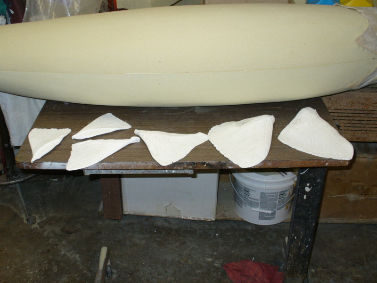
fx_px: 457
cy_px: 142
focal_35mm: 42
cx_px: 188
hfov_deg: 44.8
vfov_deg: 34.3
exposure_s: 1/60
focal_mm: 7
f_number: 2.9
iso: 100
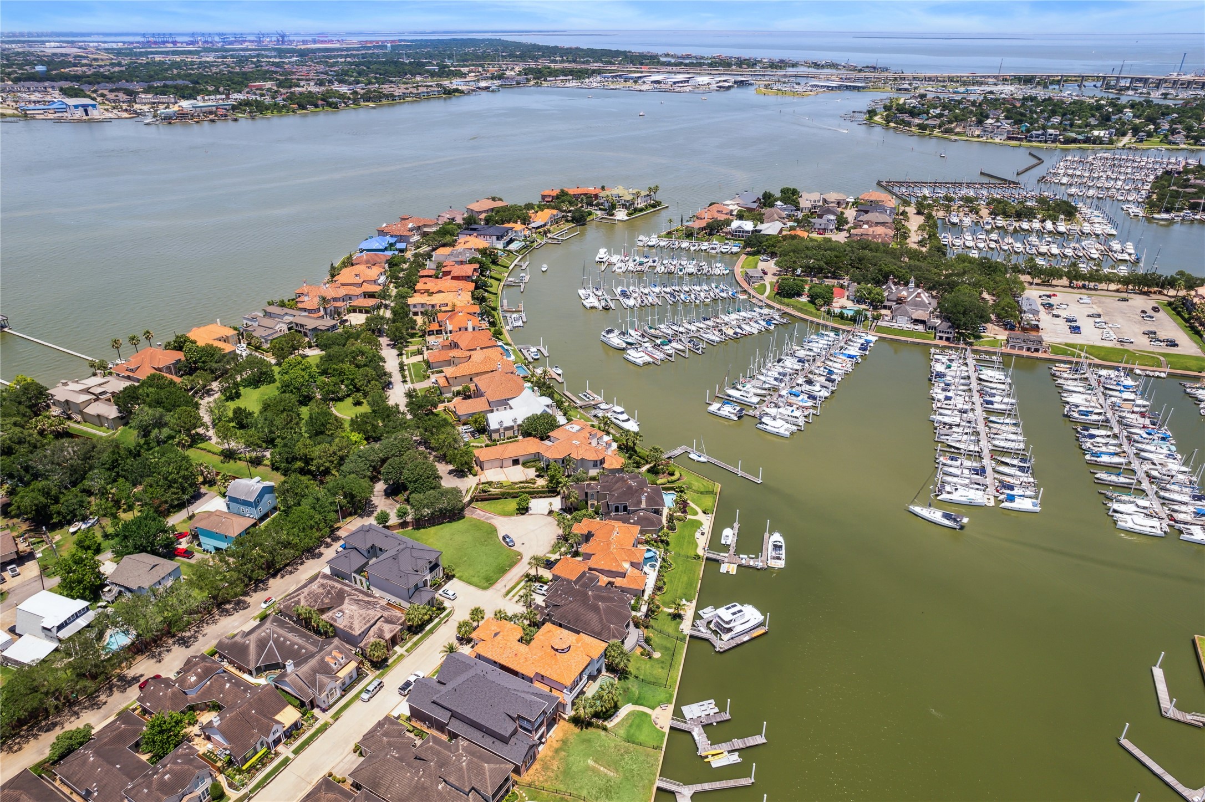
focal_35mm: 22
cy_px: 401
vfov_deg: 57.2
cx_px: 602
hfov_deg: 78.6
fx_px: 736
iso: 110
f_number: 2.8
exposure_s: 1/2000
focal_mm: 8.4
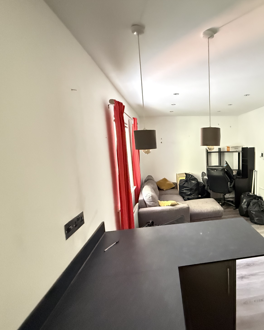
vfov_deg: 83.3
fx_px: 186
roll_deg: +1.1
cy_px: 171
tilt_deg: -7.1
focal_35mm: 19
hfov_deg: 66.7
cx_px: 196
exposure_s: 1/53
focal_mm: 2.22
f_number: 2.2
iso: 1250
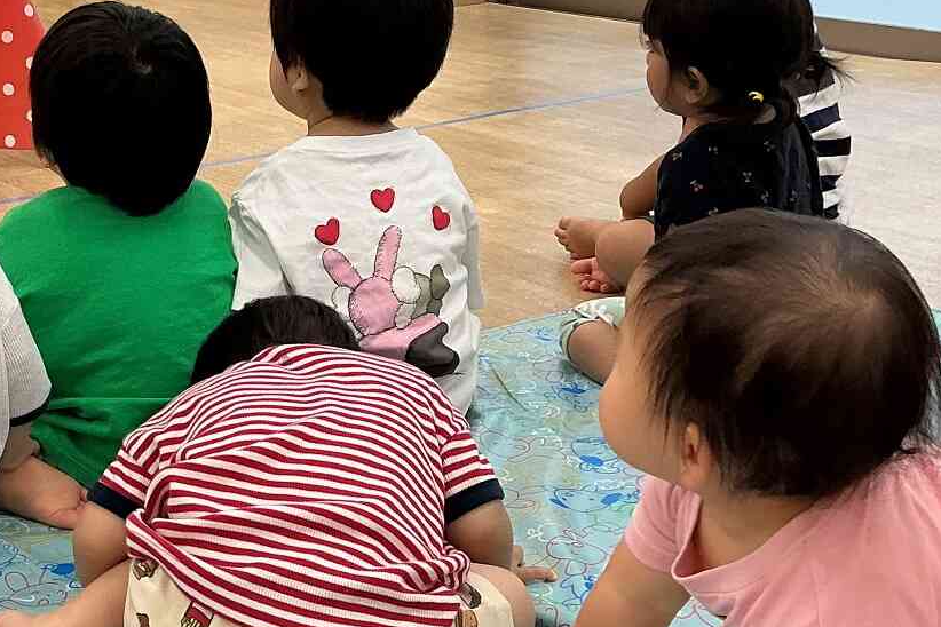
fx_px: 1934
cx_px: 232
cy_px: 203
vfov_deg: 18.4
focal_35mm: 74
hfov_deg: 27.0
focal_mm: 3
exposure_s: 1/120
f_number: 1.8
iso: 50
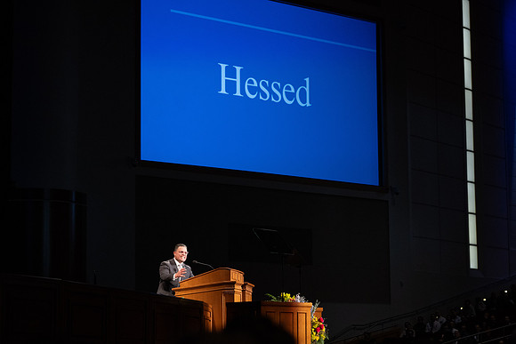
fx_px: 1307
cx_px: 258
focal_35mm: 91
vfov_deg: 15.0
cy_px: 182
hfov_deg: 22.3
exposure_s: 1/250
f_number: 3.5
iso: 3200
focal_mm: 82
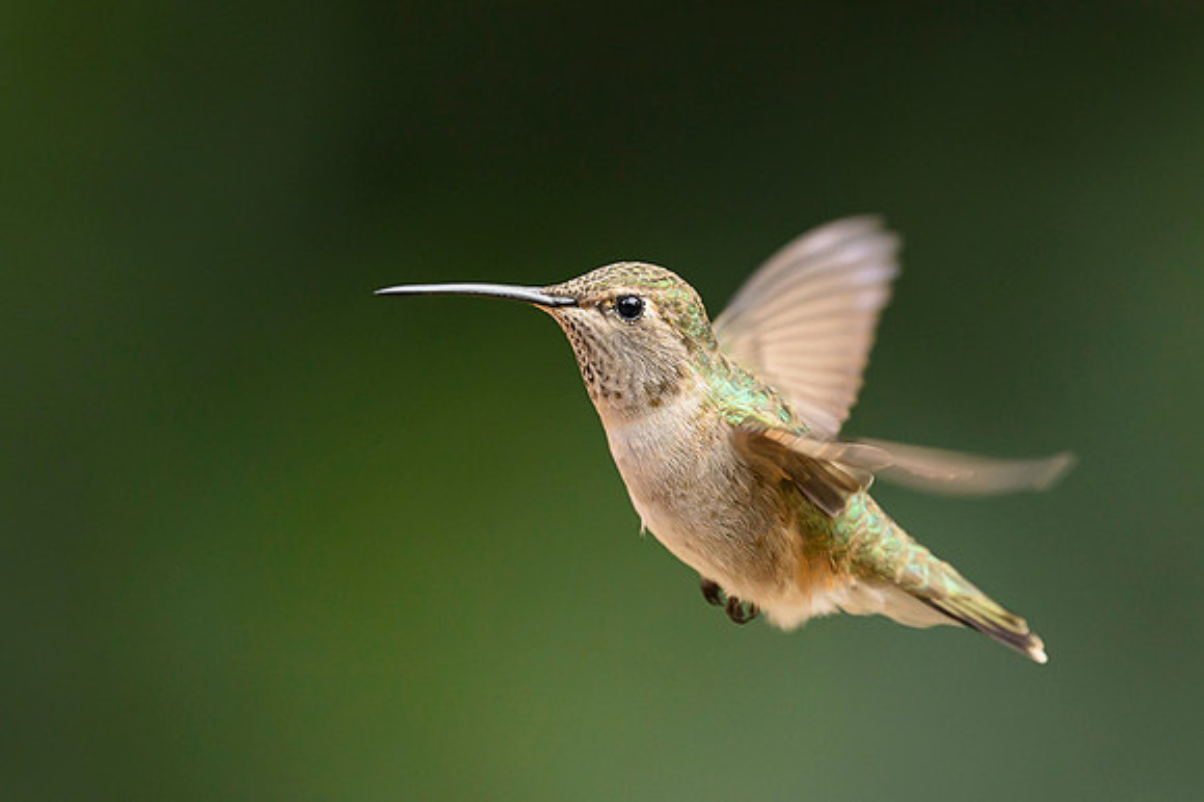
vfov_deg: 1.9
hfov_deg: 2.9
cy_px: 512
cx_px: 635
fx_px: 23630
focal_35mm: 707
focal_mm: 400
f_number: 4
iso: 1250
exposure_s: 1/2000
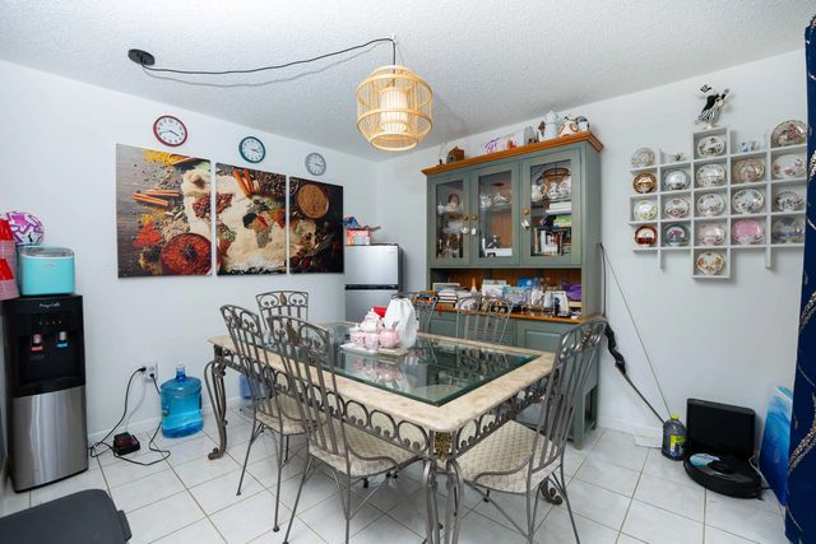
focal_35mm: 15
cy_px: 272
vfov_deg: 77.4
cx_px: 408
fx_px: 340
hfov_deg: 100.4
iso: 250
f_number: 4
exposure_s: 1/125
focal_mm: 10
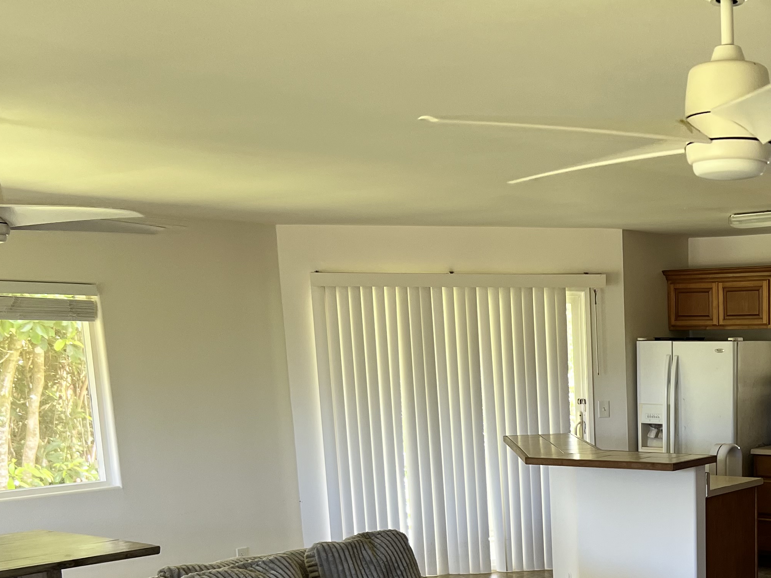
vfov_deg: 26.6
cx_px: 699
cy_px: 571
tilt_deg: -11.5
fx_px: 1158
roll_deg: +0.3
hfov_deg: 34.7
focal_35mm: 52
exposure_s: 1/121
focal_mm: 5.7
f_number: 1.5
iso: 100
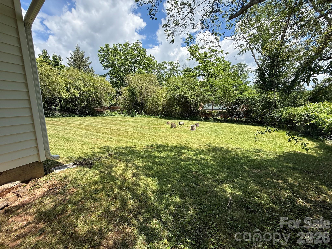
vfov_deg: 85.7
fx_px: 134
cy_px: 124
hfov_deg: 102.1
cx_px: 166
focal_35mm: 14
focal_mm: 2.22
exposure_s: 1/751
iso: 50
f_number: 2.2
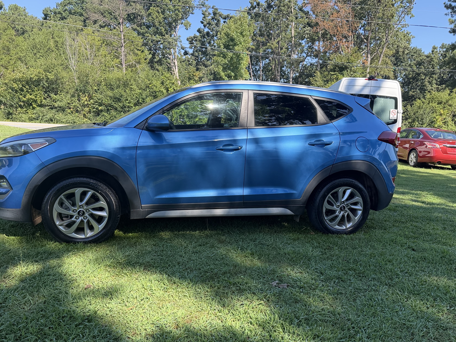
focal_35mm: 29
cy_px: 190
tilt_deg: -10.9
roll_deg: -0.8
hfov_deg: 61.6
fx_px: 382
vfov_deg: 48.1
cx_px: 221
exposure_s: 1/1464
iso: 100
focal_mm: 6.76
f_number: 1.78
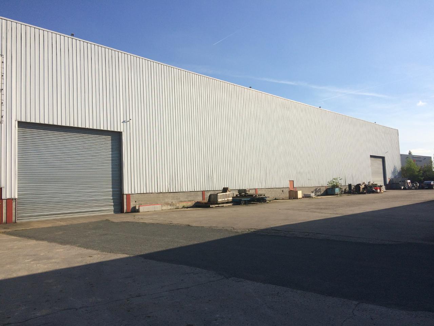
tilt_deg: +4.9
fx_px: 364
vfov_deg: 48.2
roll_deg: +4.2
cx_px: 217
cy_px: 163
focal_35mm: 29
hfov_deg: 61.7
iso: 32
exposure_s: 1/2933
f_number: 2.2
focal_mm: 4.15
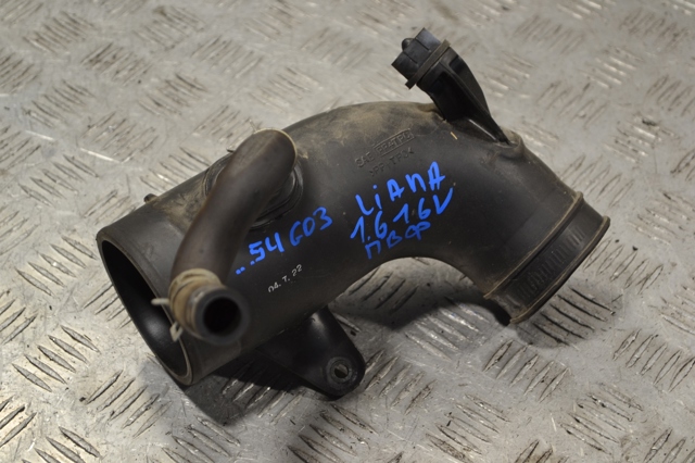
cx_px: 348
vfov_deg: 16.5
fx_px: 1592
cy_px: 232
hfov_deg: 24.6
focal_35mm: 82
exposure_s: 1/30
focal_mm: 55
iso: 200
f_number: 5.6
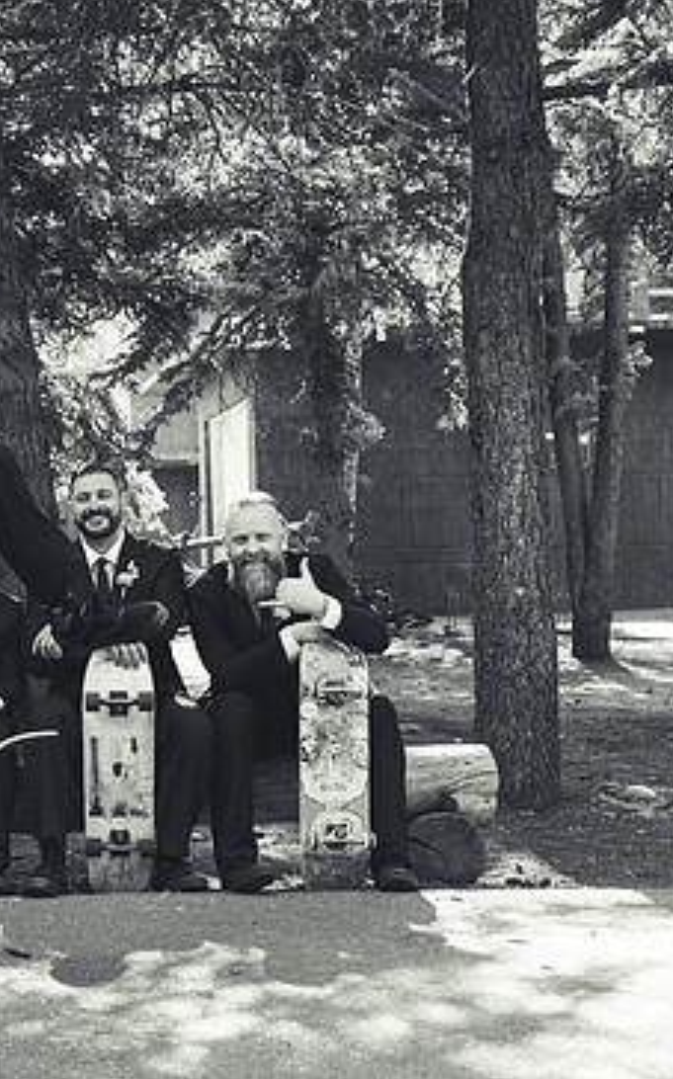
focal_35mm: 61
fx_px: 1793
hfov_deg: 19.9
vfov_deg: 33.4
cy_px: 631
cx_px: -138
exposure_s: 1/640
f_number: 4
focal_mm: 31
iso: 640
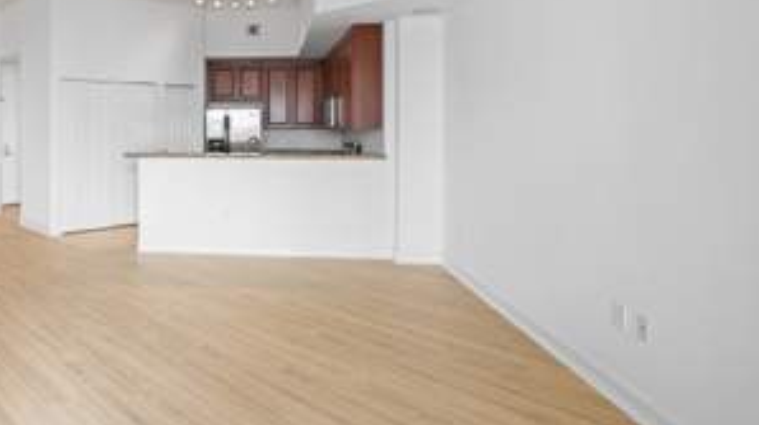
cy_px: 121
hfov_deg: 65.6
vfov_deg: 41.8
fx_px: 543
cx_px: 188
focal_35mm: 27
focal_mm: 16
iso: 400
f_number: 4
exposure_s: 1/20
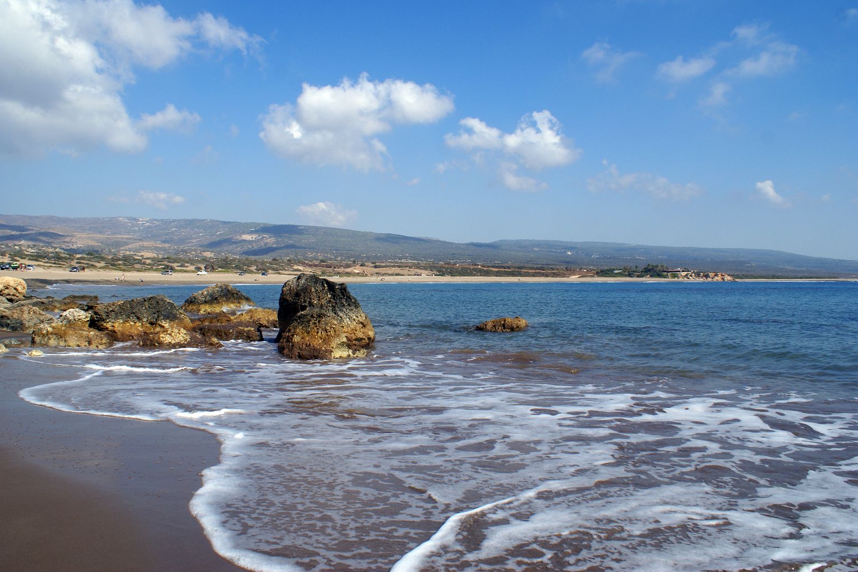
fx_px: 667
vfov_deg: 46.4
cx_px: 430
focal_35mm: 28
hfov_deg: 65.5
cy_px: 276
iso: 100
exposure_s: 1/320
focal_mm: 18
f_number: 10
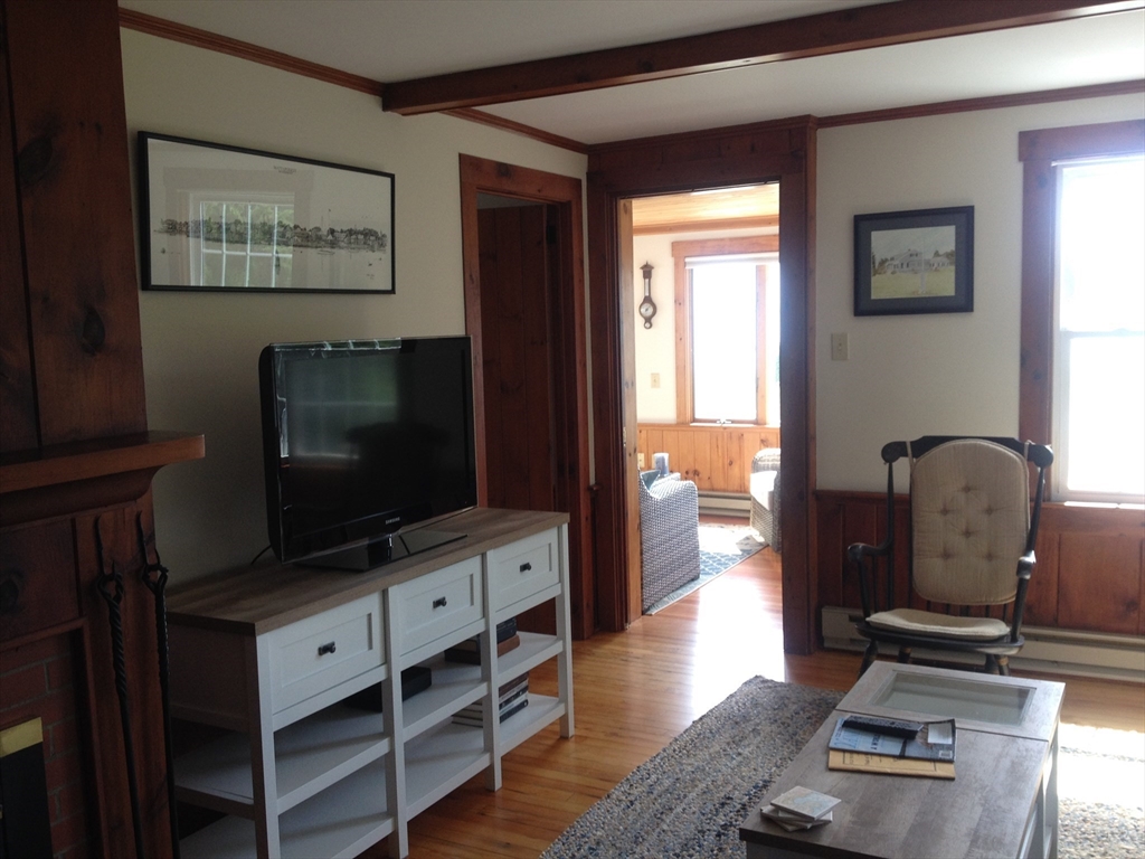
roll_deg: +1.4
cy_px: 430
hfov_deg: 52.6
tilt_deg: -5.6
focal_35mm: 35
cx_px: 572
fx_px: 1158
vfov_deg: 40.7
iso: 64
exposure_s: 1/60
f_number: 2.4
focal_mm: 4.28
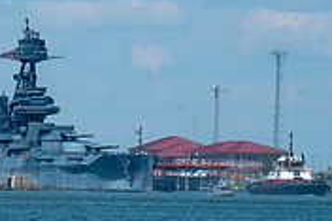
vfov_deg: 1.3
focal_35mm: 1019
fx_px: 9389
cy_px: 194
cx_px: 75
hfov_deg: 2.0
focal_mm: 200
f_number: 5.6
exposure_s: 1/1700
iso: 200
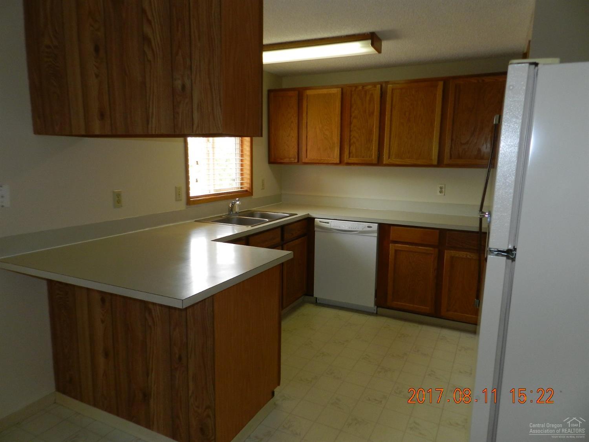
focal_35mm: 23
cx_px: 294
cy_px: 221
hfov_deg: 73.9
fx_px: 391
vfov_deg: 58.9
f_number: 3.4
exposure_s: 1/30
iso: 200
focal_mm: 4
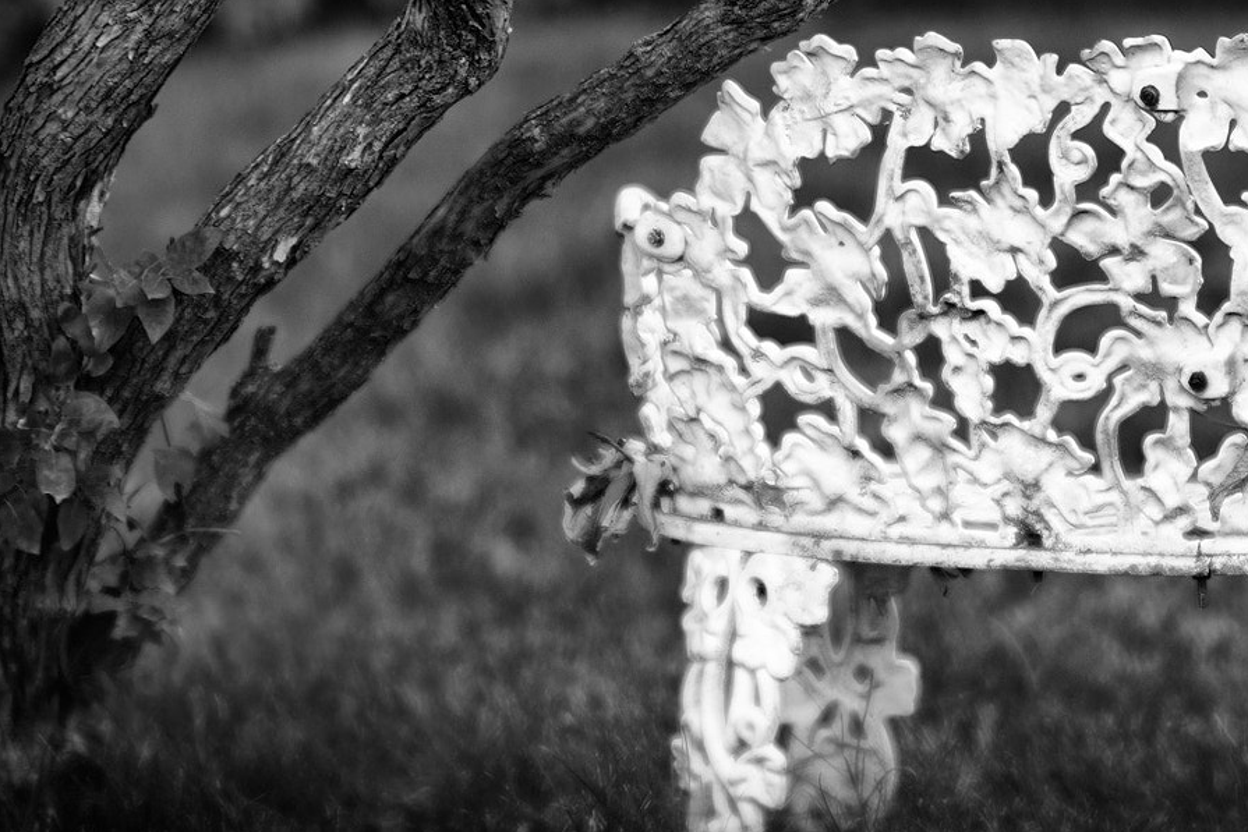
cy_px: 345
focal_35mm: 362
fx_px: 12547
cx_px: 952
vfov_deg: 3.8
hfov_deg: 5.7
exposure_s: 1/640
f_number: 1.8
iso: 100
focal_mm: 135
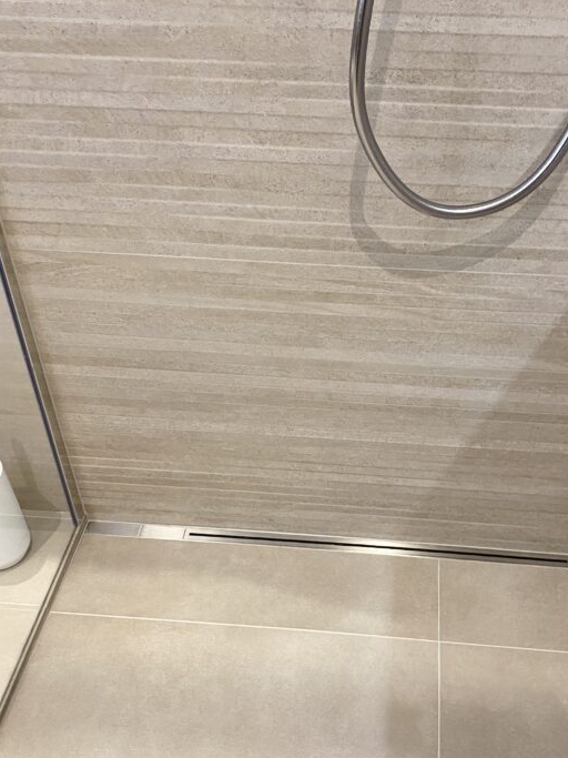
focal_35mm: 39
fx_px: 854
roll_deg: +0.7
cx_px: 349
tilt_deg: -42.4
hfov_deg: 36.6
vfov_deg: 47.7
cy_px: 442
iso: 100
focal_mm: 4.25
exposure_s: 1/50
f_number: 1.8
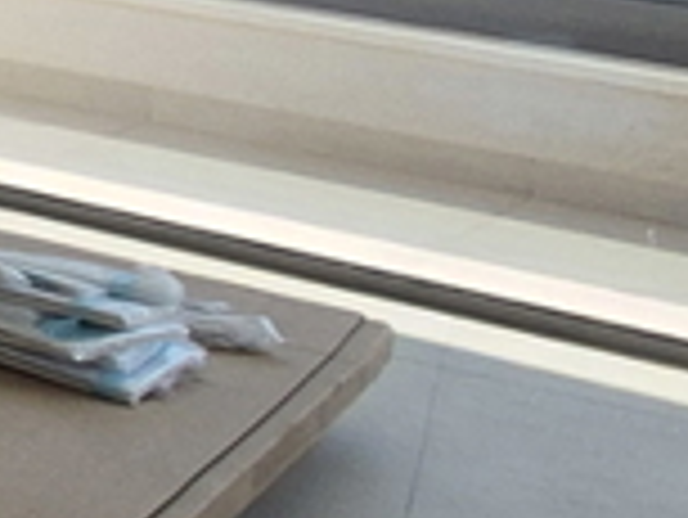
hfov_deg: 8.7
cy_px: -455
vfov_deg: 13.0
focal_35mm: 102
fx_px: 2029
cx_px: -1920
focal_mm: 2.2
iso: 50
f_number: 2.2
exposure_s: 1/754
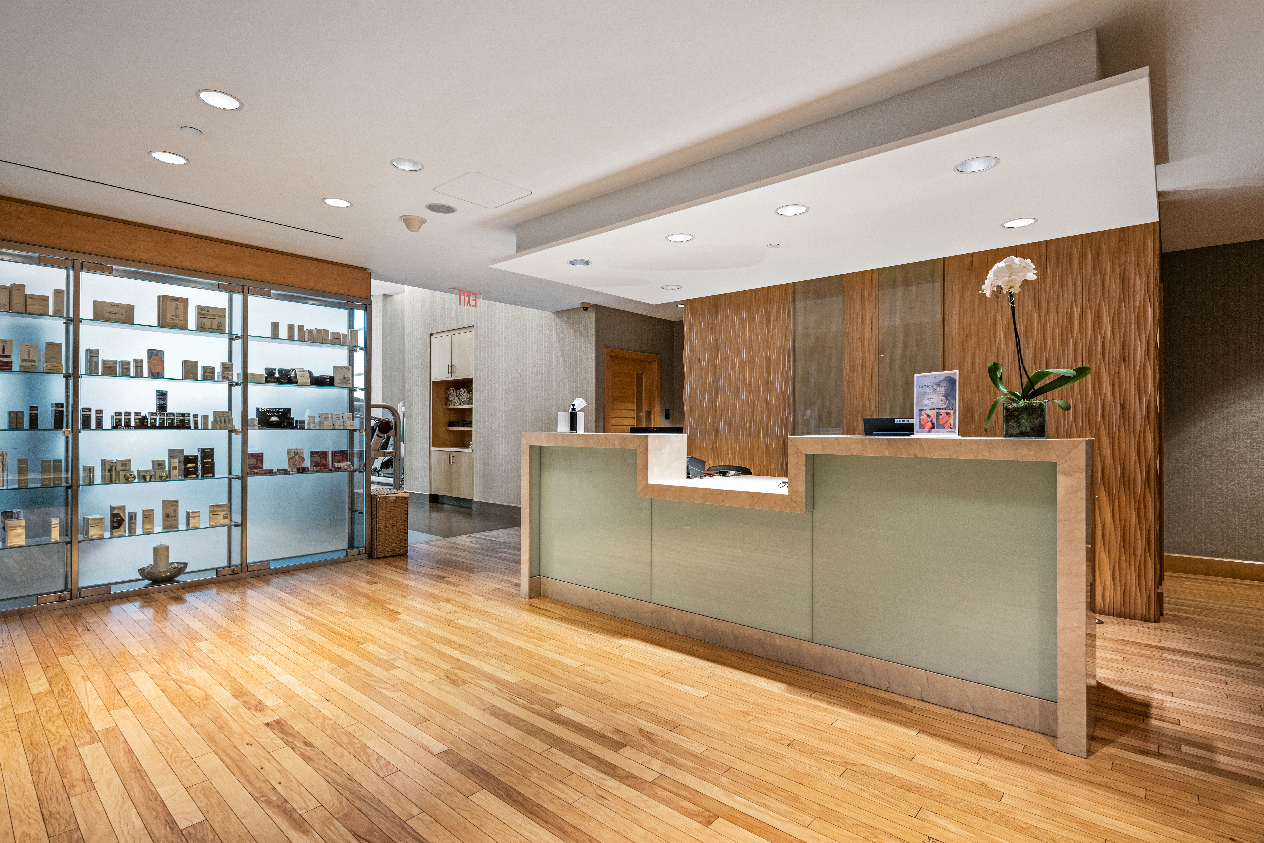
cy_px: 422
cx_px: 632
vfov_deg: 68.9
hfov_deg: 91.6
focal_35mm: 18
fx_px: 614
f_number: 8
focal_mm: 17.5
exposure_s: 1/10
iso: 500
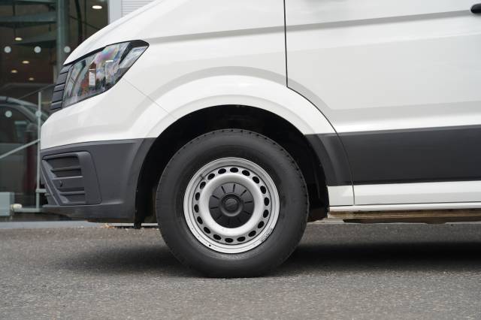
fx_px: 851
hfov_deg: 31.6
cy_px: 160
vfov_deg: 21.3
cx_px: 240
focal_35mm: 64
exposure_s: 1/200
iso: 100
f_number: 4.5
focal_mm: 63.7
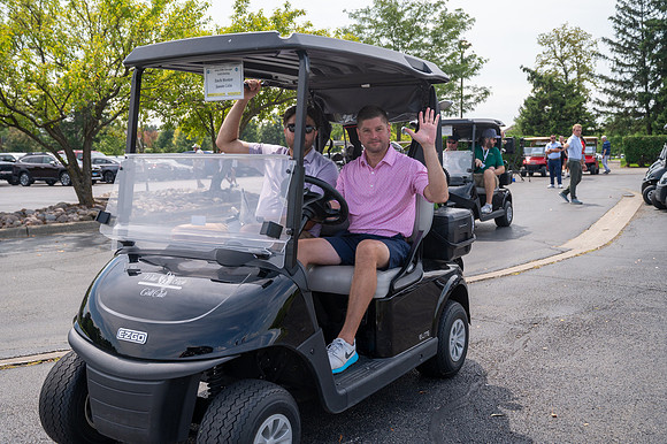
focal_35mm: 38
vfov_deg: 35.0
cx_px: 334
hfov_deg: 50.7
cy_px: 222
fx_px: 704
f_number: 5
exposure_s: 1/1250
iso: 250
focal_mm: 38
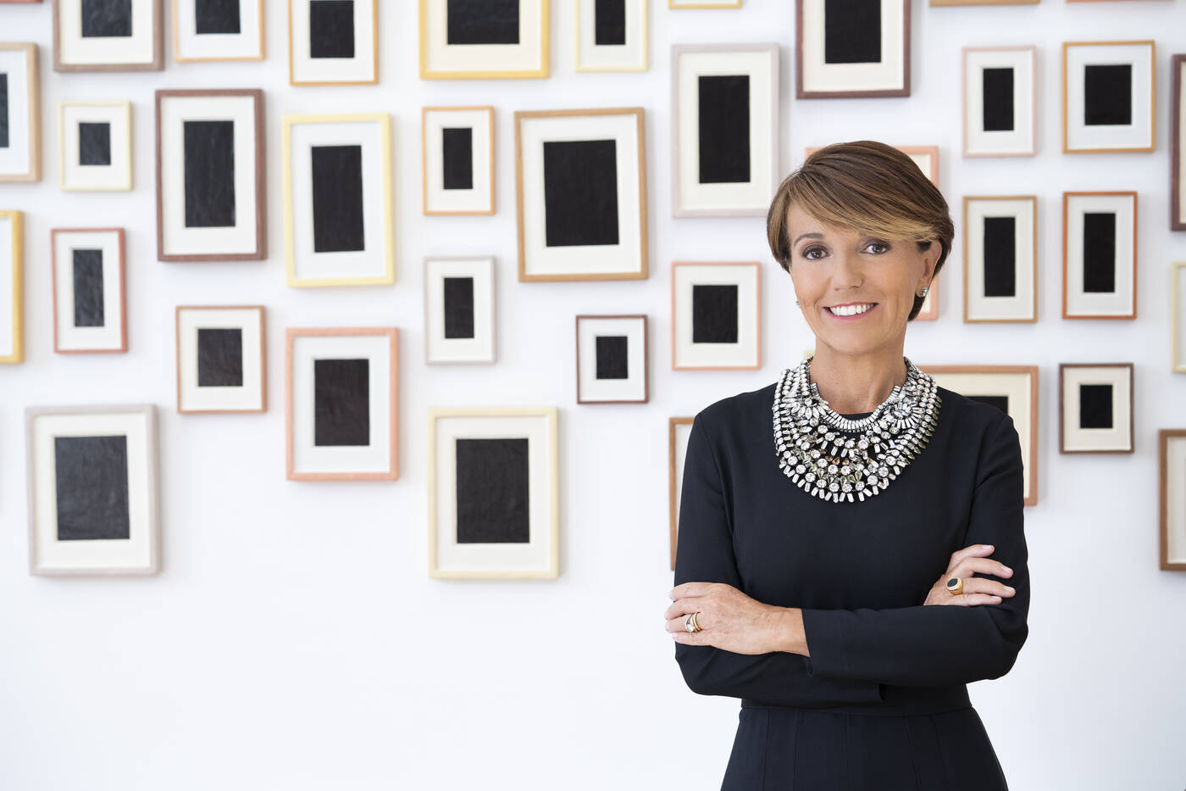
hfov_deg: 23.9
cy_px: 396
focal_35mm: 85
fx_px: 2800
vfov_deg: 16.1
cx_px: 593
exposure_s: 1/160
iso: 1000
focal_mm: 85
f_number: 3.5
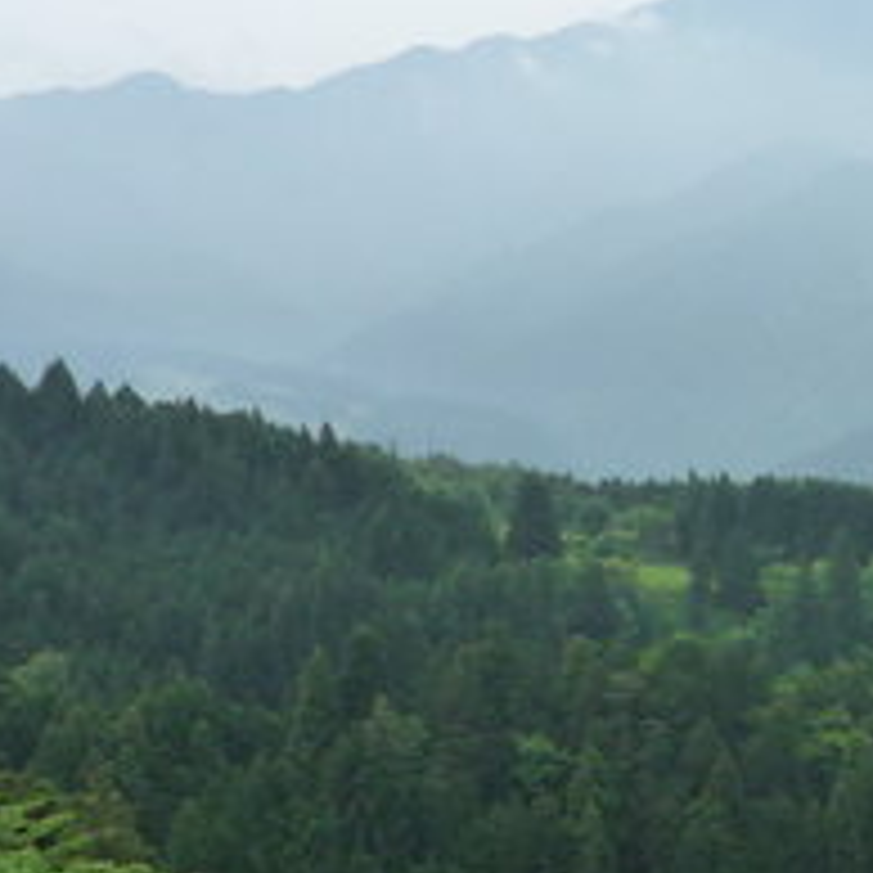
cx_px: 1035
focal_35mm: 91
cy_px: 585
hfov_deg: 18.2
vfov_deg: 19.0
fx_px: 2596
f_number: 4
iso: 160
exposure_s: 1/640
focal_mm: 4.4
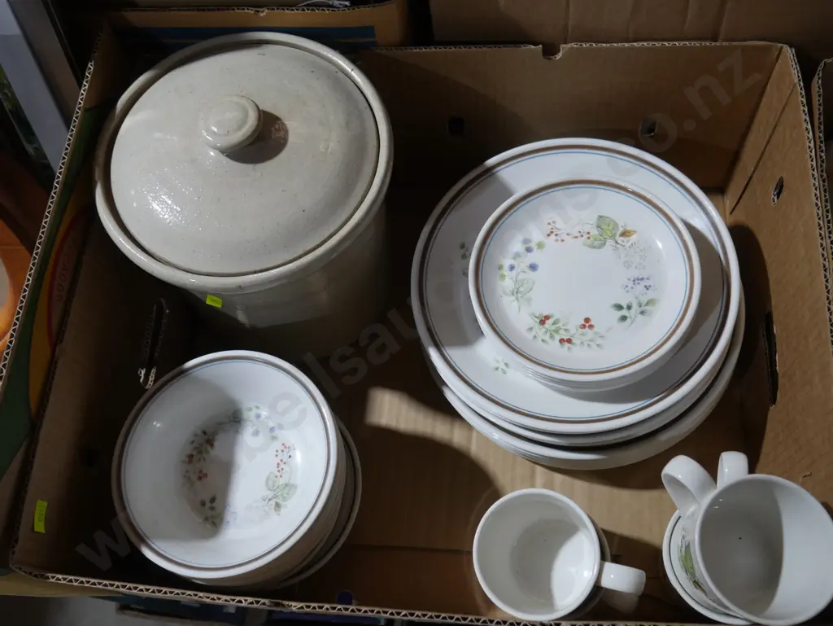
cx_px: 416
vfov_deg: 41.8
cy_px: 313
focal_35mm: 34
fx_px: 819
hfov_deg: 53.9
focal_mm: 17
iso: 500
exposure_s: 1/60
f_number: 4
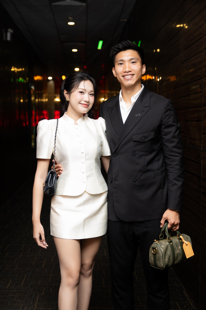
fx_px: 489
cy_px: 155
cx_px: 103
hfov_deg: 23.8
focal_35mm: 57
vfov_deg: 35.1
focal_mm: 57
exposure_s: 1/250
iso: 1600
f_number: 3.5
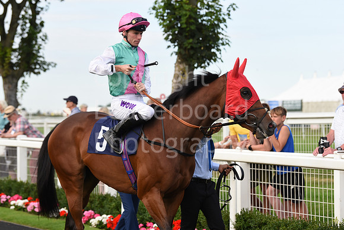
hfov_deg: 18.3
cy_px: 115
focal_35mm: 112
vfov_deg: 12.2
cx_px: 172
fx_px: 1070
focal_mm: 112
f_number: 5
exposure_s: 1/1250
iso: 500
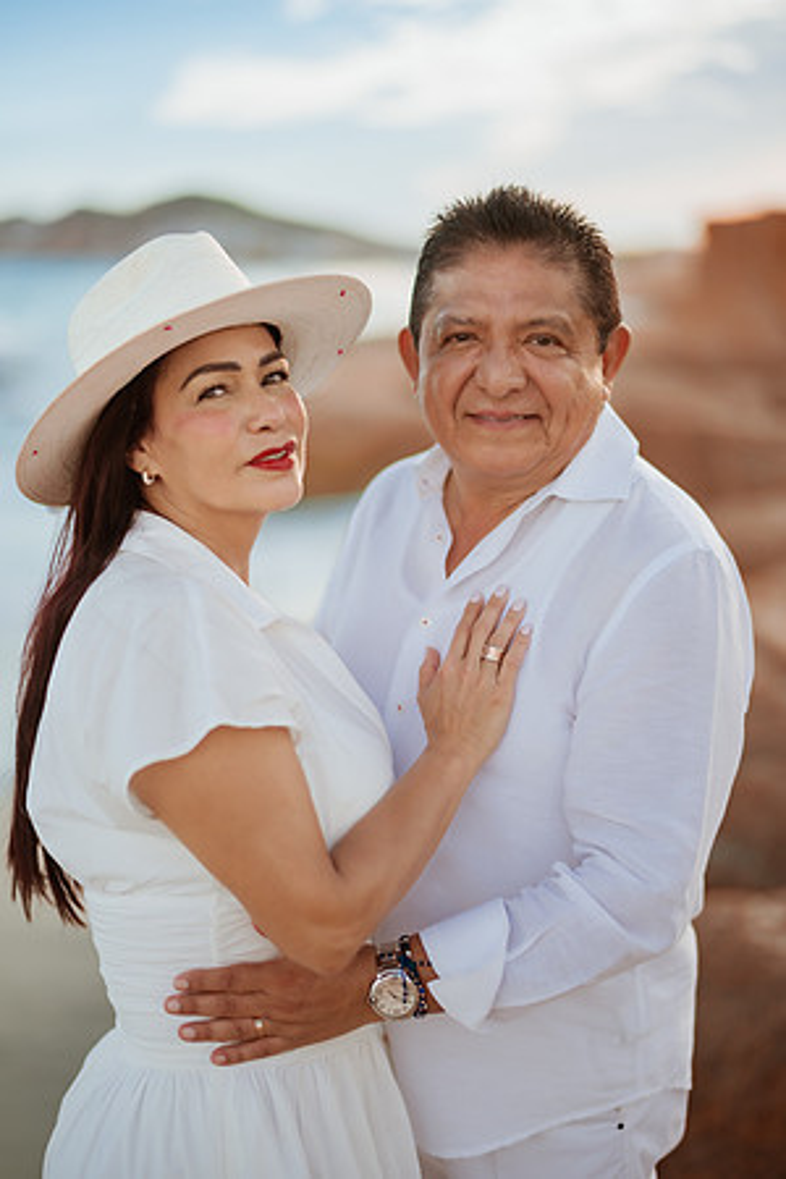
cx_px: 393
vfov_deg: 34.5
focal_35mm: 58
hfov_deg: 23.4
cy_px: 590
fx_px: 1899
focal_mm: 58
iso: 200
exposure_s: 1/2500
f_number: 1.4
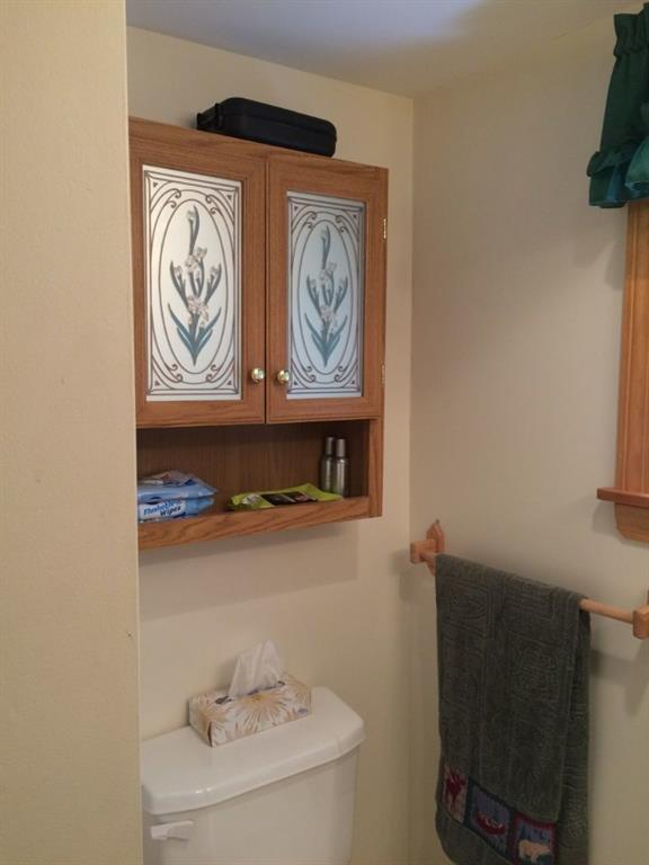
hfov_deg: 48.2
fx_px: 725
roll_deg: -0.1
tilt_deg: -7.2
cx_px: 324
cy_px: 432
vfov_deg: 61.7
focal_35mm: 29
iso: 64
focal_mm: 4.15
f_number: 2.2
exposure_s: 1/30
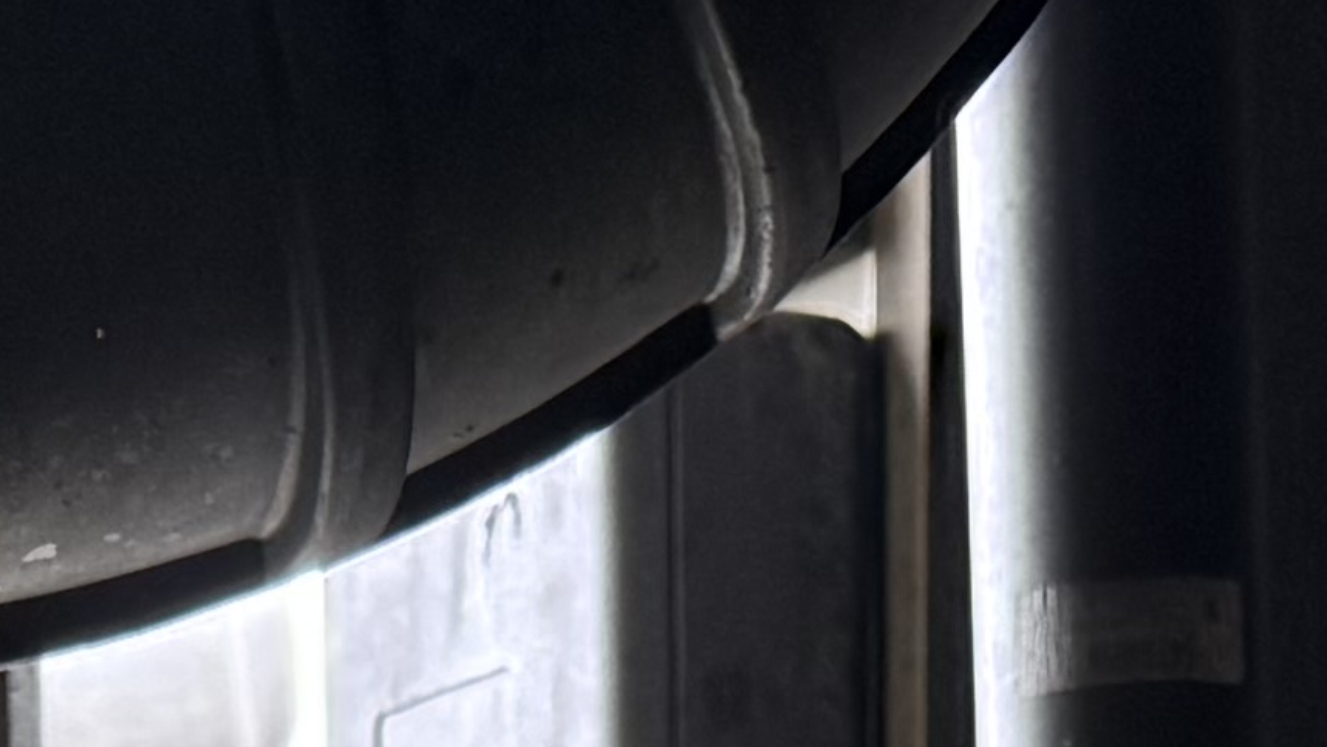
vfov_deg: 6.0
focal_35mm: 174
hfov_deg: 12.3
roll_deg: +4.8
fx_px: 6124
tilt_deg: -13.9
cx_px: 367
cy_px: 2895
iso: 200
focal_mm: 6.76
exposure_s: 1/98
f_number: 1.78
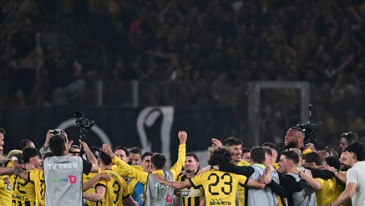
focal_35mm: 863
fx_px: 8354
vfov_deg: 1.4
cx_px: 199
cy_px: 124
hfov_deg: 2.5
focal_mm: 400
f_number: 2.8
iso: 1600
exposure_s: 1/1000
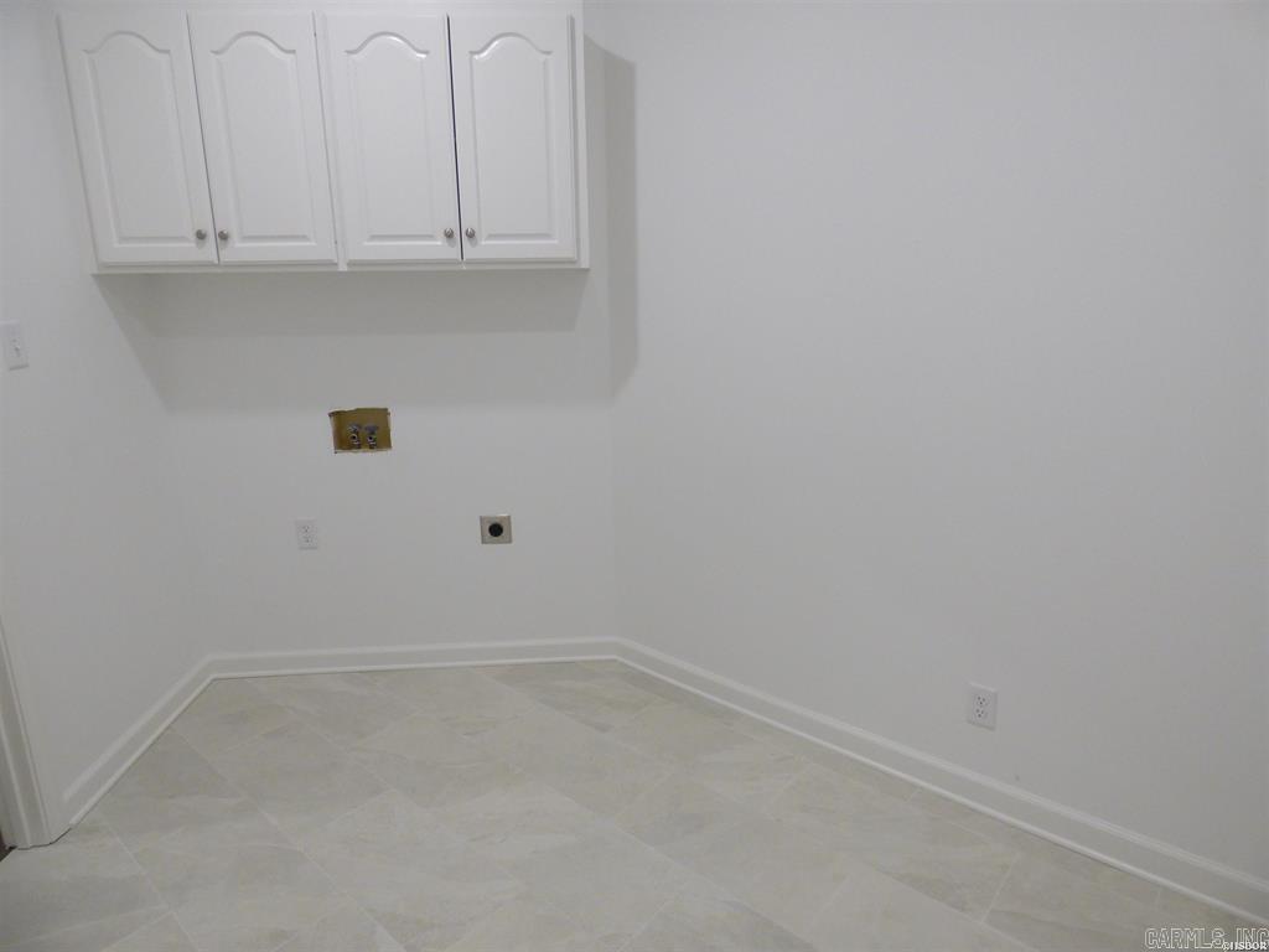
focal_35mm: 20
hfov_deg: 81.7
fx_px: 733
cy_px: 476
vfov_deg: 66.0
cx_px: 634
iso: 250
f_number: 2.8
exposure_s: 1/60
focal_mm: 3.58
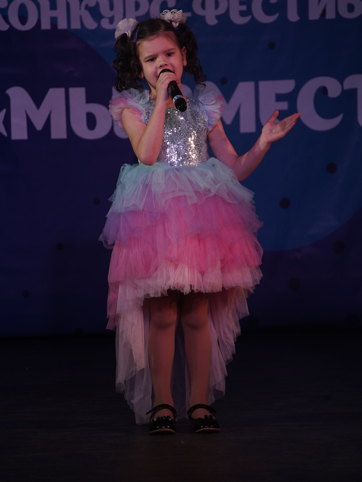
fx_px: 4908
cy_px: 195
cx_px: 175
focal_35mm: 352
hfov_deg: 4.2
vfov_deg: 5.6
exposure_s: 1/400
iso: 2000
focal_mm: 300
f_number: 6.3
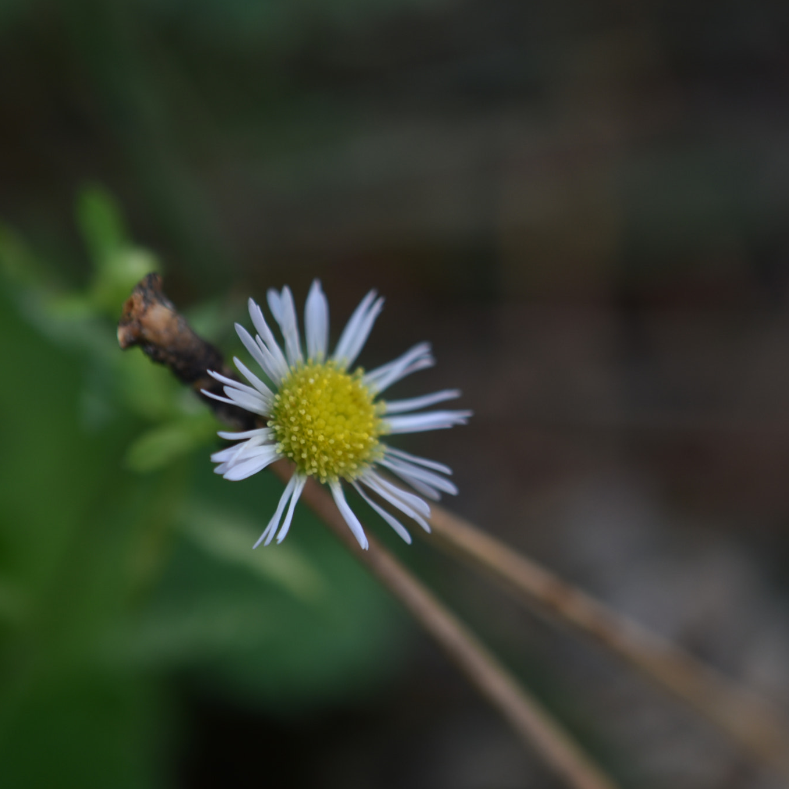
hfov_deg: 10.7
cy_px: 396
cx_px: 397
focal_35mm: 164
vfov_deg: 10.7
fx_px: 4220
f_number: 5
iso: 100
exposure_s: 1/30
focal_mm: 85
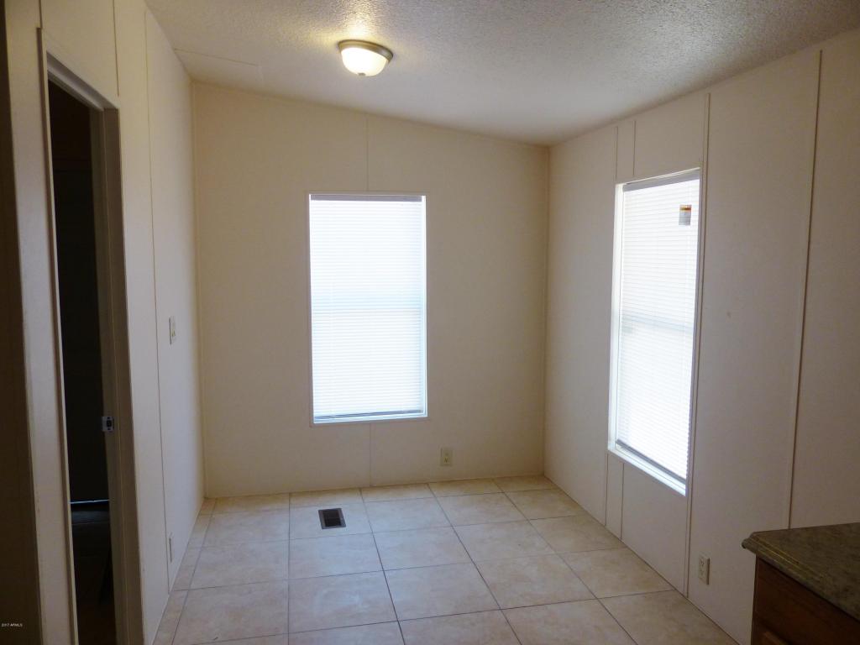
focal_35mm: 26
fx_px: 646
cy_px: 322
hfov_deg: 67.3
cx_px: 430
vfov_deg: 53.1
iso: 100
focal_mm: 4.5
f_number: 2.8
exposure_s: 1/80
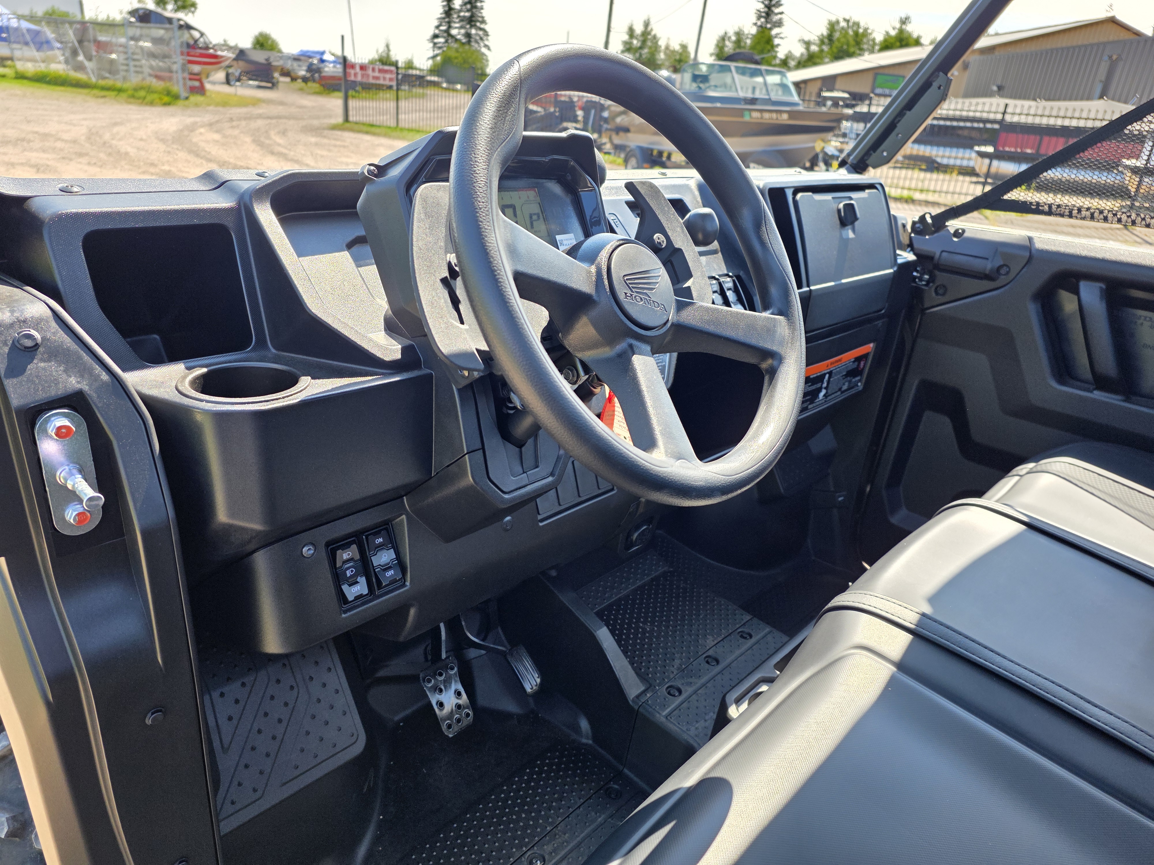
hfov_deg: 73.9
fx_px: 767
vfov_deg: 58.9
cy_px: 432
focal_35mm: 23
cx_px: 577
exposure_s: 1/359
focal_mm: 6.3
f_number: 1.7
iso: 40
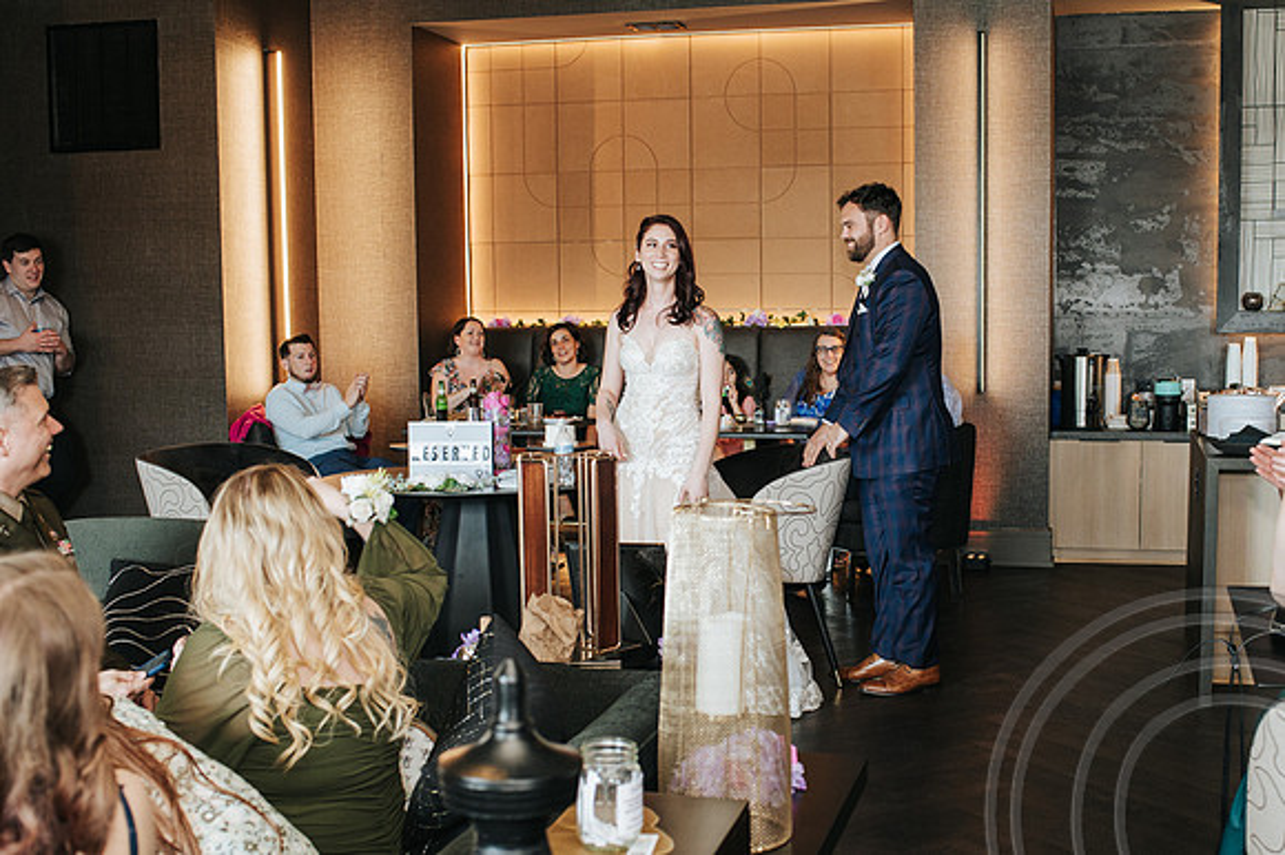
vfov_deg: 29.5
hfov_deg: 43.1
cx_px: 748
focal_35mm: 45
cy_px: 462
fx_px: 1622
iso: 1000
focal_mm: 35
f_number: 3.5
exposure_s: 1/200
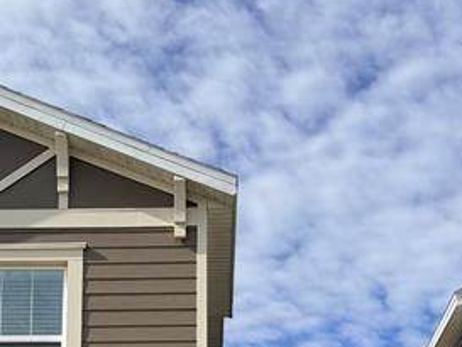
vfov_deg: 15.7
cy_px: 440
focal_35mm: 90
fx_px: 1202
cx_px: 135
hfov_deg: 21.6
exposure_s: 1/6711
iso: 80
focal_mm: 6.76
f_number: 1.78
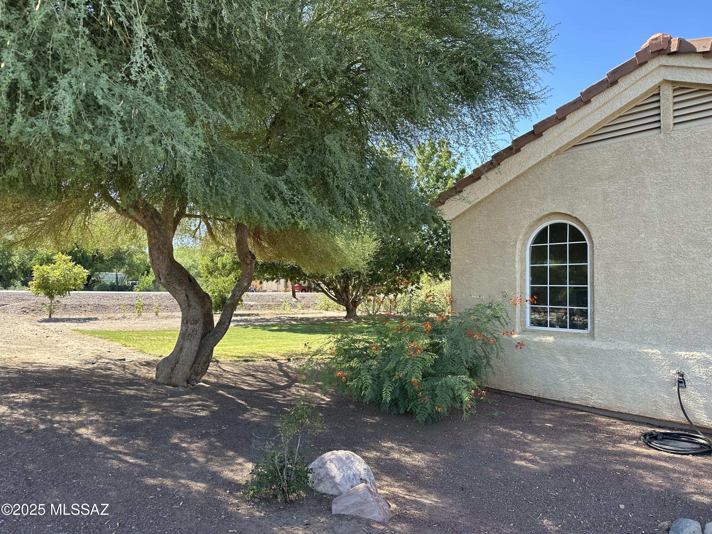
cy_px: 267
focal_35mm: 24
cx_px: 356
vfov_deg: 56.8
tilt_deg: +2.7
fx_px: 494
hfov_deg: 71.6
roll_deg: -0.9
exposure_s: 1/734
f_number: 1.78
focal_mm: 6.86
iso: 80
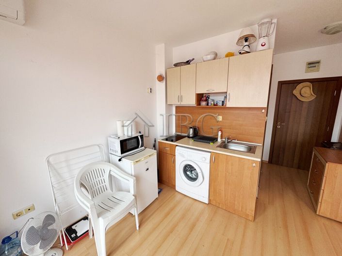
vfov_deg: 85.6
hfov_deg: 102.1
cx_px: 171
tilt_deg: -9.2
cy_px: 128
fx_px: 138
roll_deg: +0.8
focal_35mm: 14
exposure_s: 1/99
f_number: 2.2
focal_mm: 2.22
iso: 125
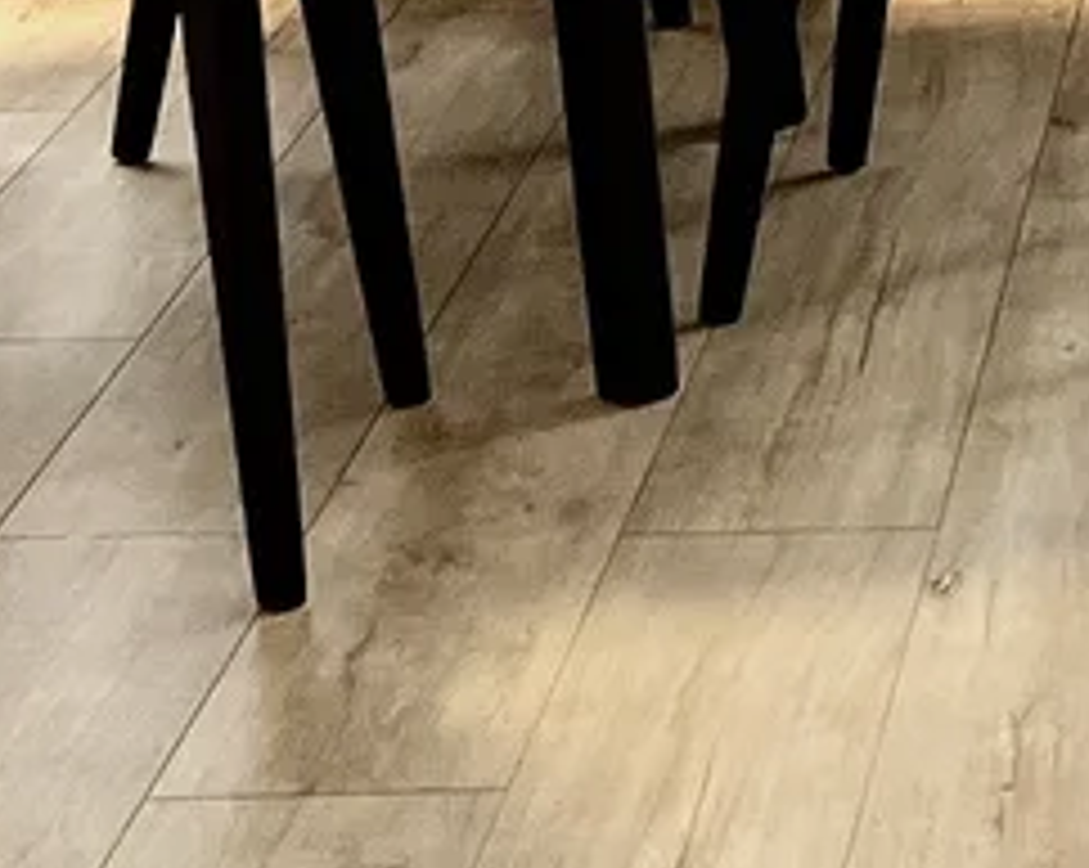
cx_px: 1647
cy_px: -1183
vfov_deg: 8.4
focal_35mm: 168
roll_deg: +0.8
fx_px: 5408
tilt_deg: -2.0
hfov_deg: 11.0
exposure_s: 1/111
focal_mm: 5.7
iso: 64
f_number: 1.5
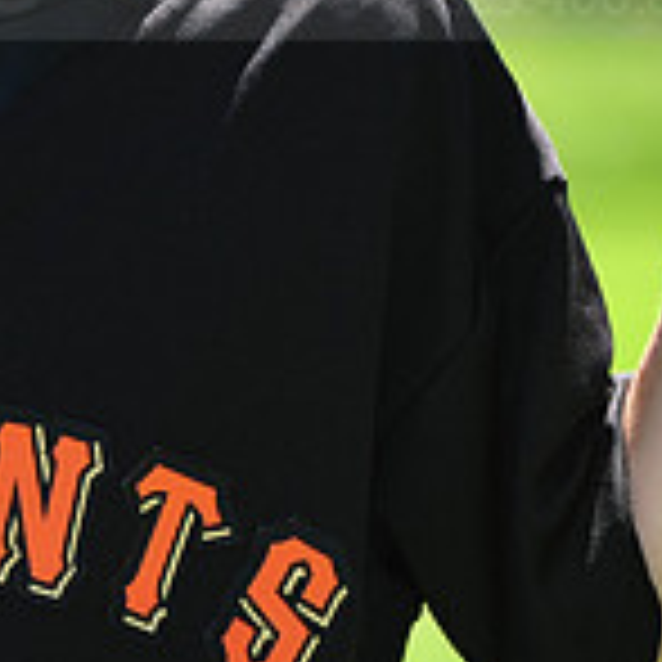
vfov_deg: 2.8
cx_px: -104
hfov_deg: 2.8
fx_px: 13393
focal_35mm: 619
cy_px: -95
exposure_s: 1/320
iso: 200
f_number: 5.6
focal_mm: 185
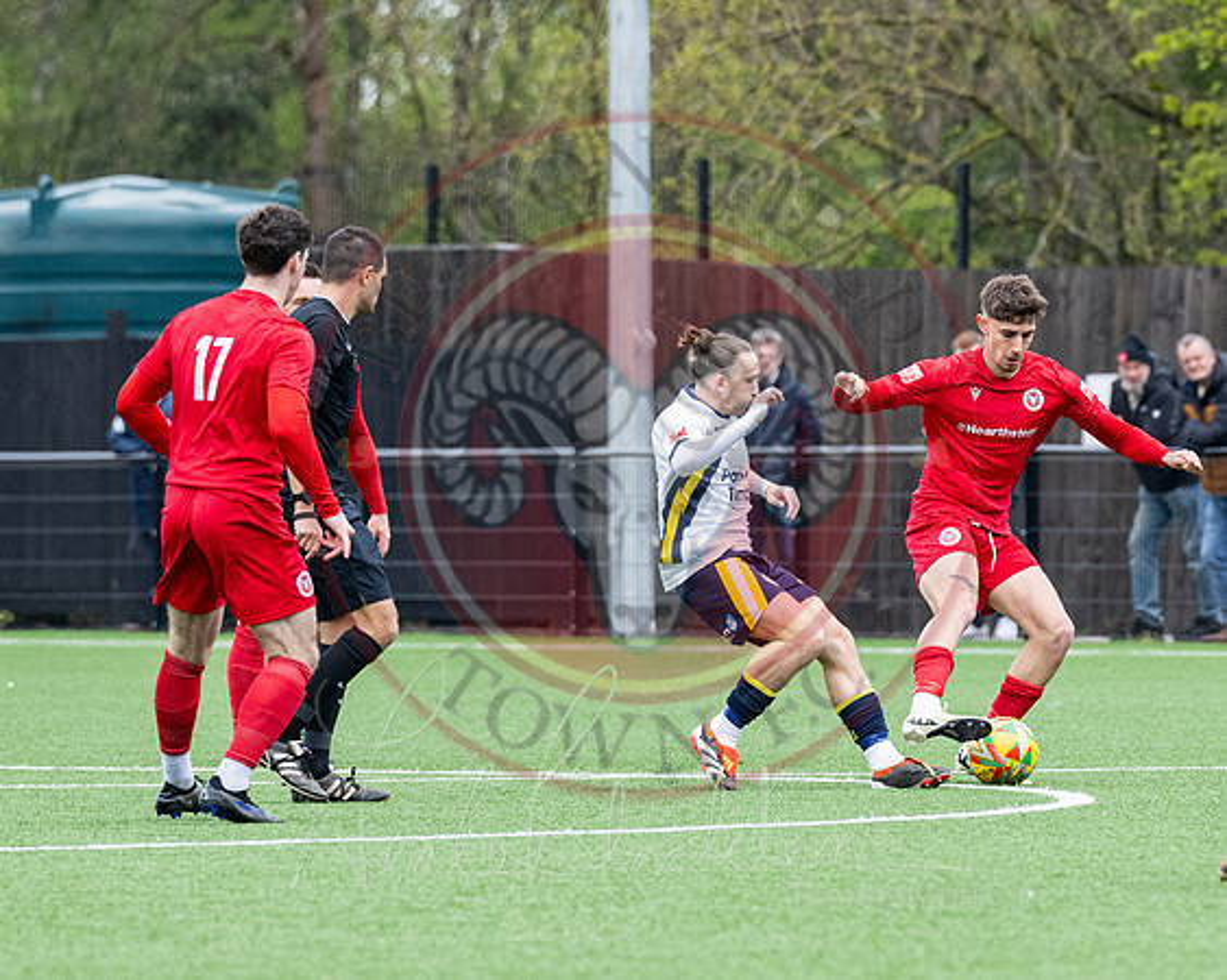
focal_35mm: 515
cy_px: 386
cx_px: 813
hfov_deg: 3.8
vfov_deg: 3.0
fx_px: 18701
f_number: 4
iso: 500
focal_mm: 200
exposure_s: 1/1600
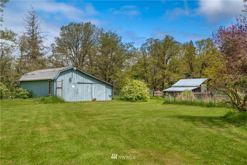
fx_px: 240
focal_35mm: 35
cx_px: 124
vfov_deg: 37.9
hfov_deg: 54.4
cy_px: 82
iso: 100
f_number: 7.1
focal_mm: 35
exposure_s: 1/160
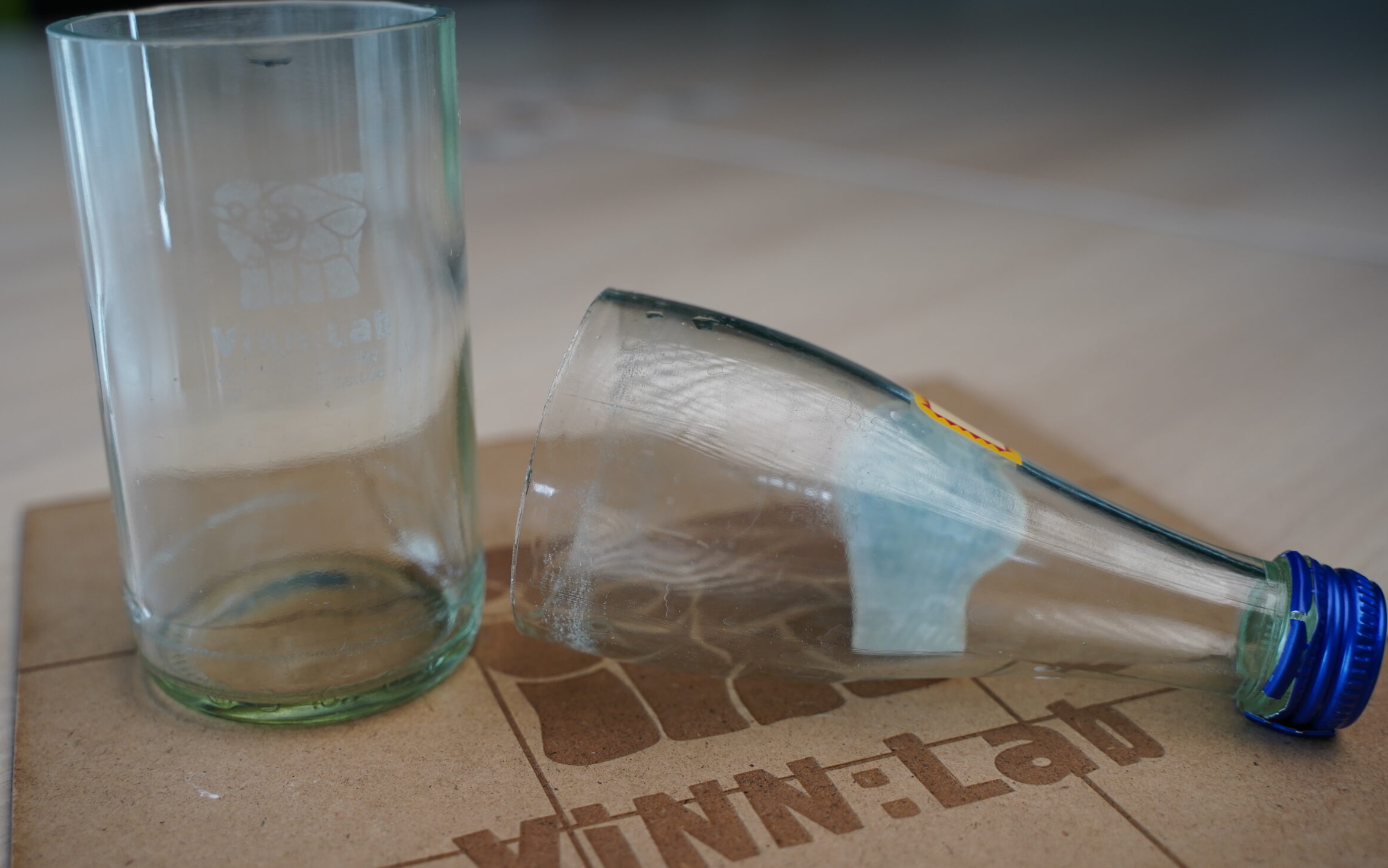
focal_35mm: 39
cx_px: 633
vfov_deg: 32.8
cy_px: 410
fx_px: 1475
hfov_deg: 50.3
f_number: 4
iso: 500
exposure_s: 1/160
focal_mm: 35
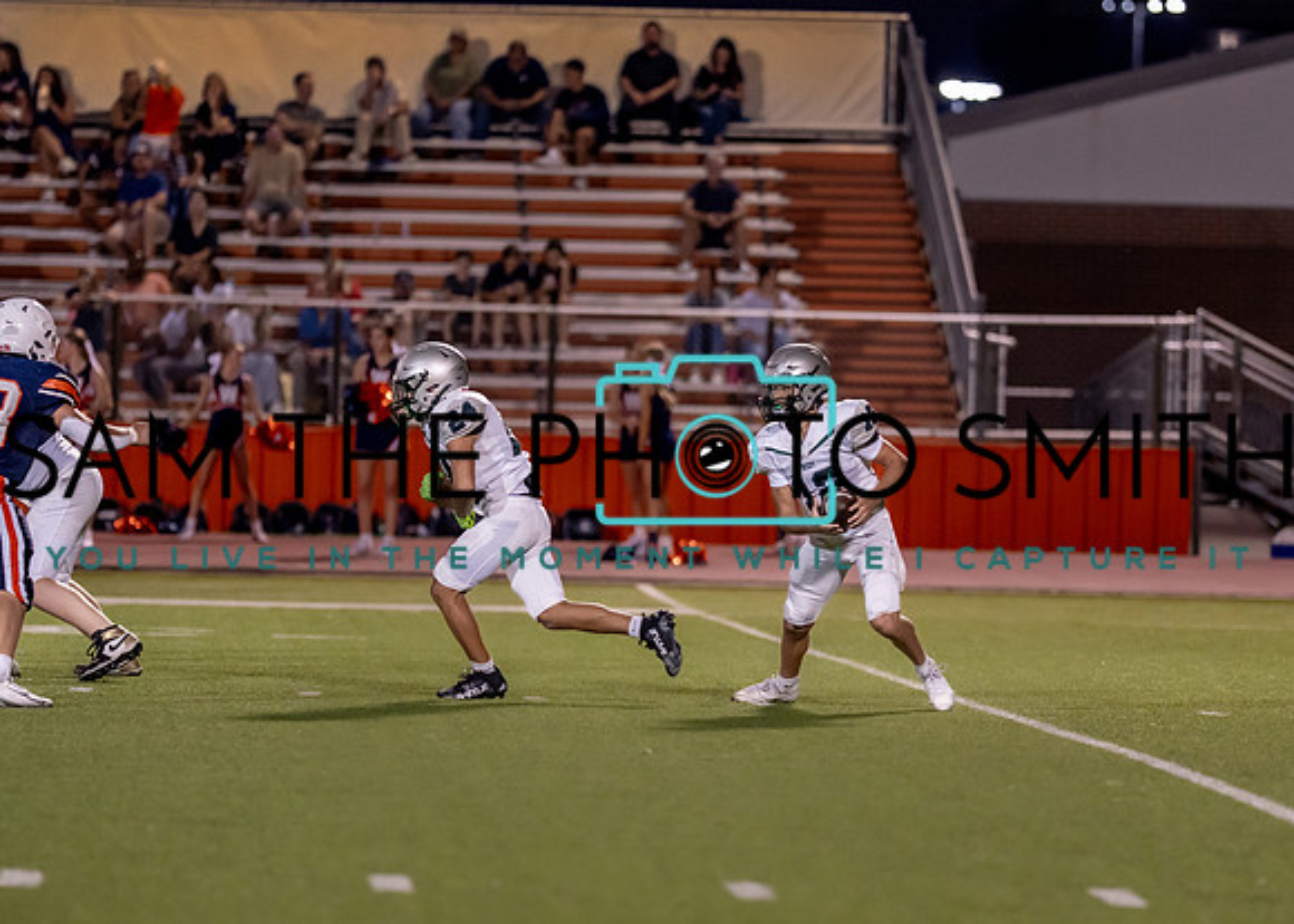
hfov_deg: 8.7
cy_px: 483
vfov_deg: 6.2
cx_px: 735
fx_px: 8543
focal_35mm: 233
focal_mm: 135
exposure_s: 1/1000
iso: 1250
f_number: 1.8
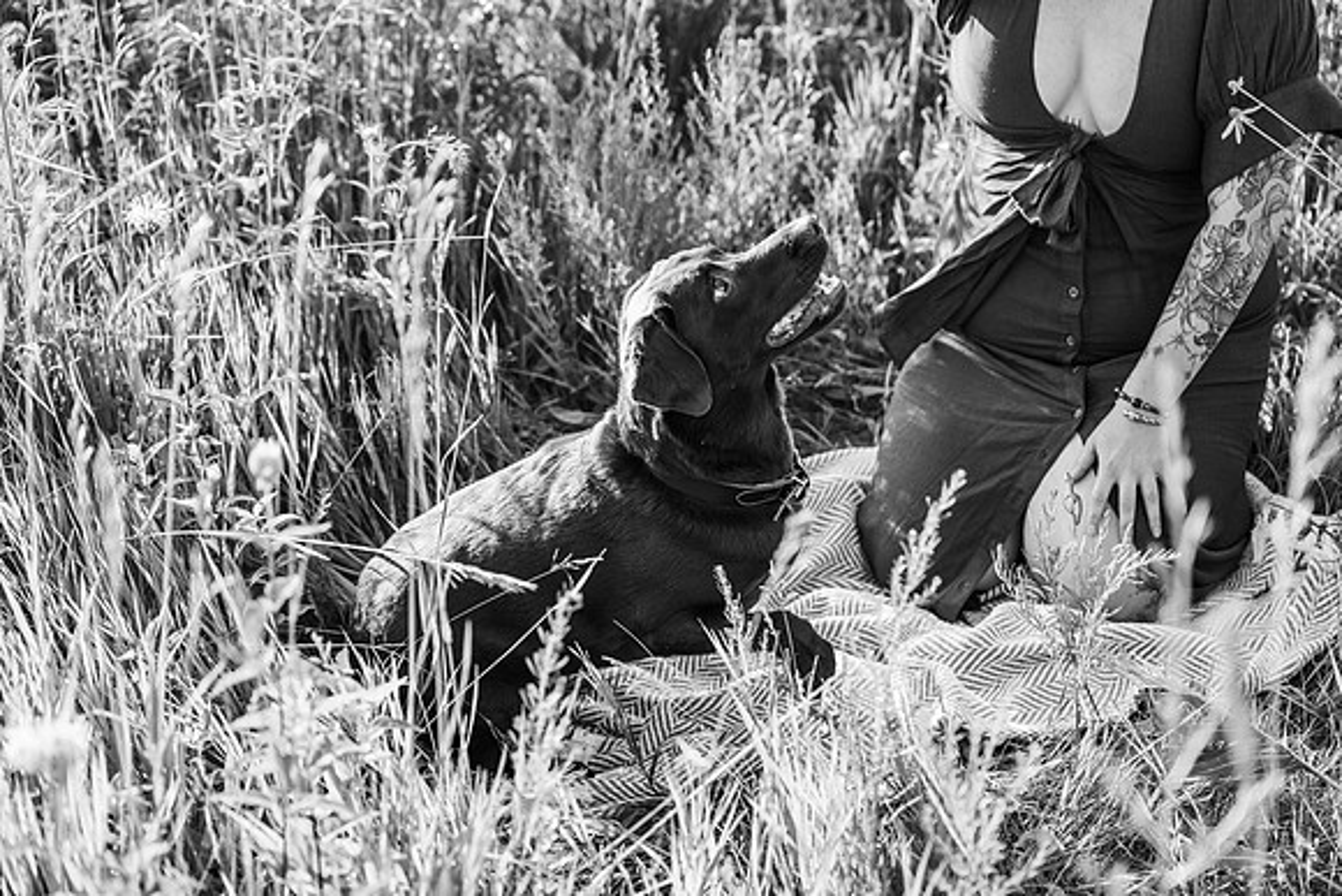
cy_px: 448
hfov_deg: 37.5
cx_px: 671
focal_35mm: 53
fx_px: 1976
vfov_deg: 25.5
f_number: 3.5
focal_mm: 53
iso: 200
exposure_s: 1/640
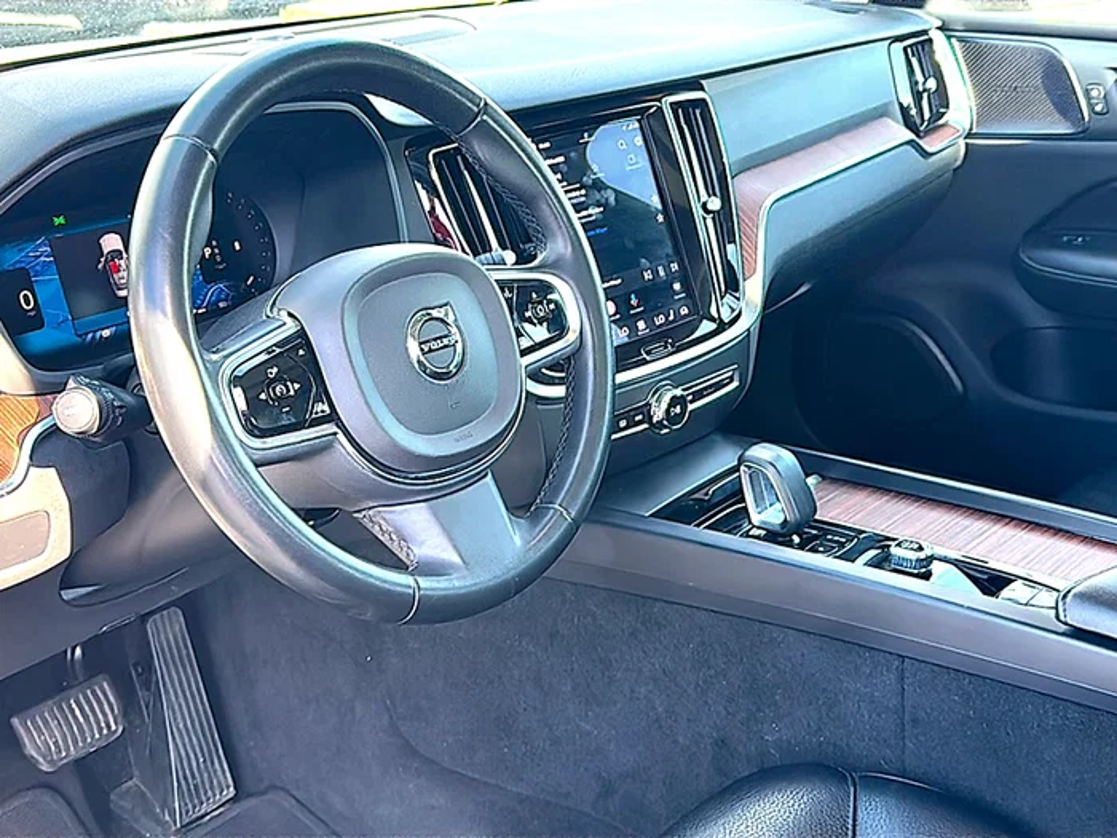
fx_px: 1226
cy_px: 419
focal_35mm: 38
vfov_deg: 37.7
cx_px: 558
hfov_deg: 49.0
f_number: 1.78
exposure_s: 1/243
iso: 125
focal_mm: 6.86
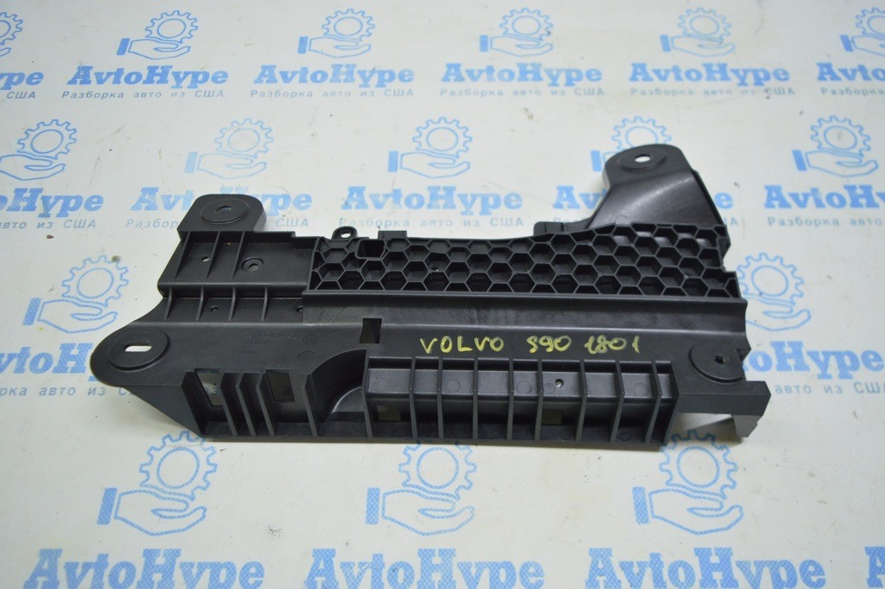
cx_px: 442
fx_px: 663
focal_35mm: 27
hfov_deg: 67.4
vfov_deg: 47.9
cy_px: 294
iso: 400
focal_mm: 18
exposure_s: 1/50
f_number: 3.5
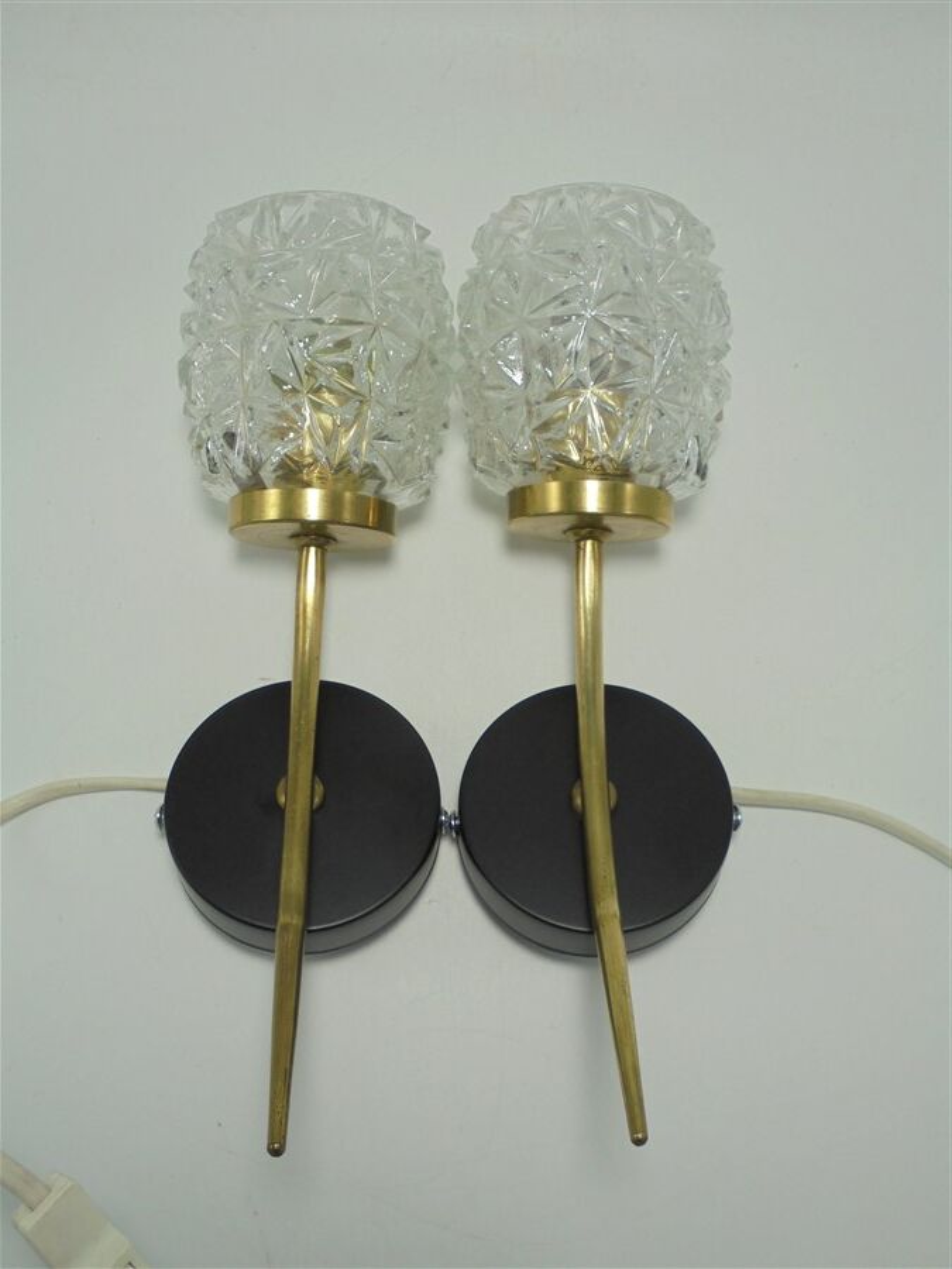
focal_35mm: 34
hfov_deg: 41.8
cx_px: 476
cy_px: 634
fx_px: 1247
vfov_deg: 54.0
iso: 100
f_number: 4
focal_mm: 6.1
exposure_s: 1/125
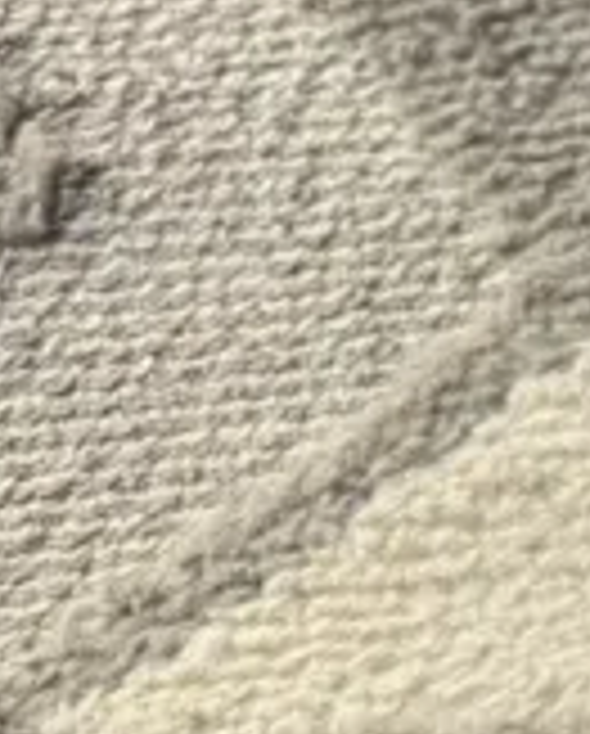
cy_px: 279
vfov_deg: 13.1
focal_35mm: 147
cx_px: 2292
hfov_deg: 7.6
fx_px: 3200
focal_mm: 6.76
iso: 125
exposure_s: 1/121
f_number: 1.78
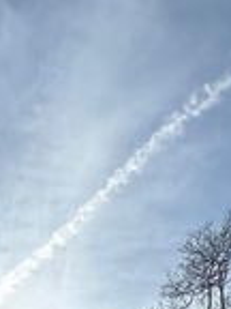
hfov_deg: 21.3
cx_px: -32
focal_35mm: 65
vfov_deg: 17.0
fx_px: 578
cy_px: 679
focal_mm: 2.22
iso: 40
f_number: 2.2
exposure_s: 1/409
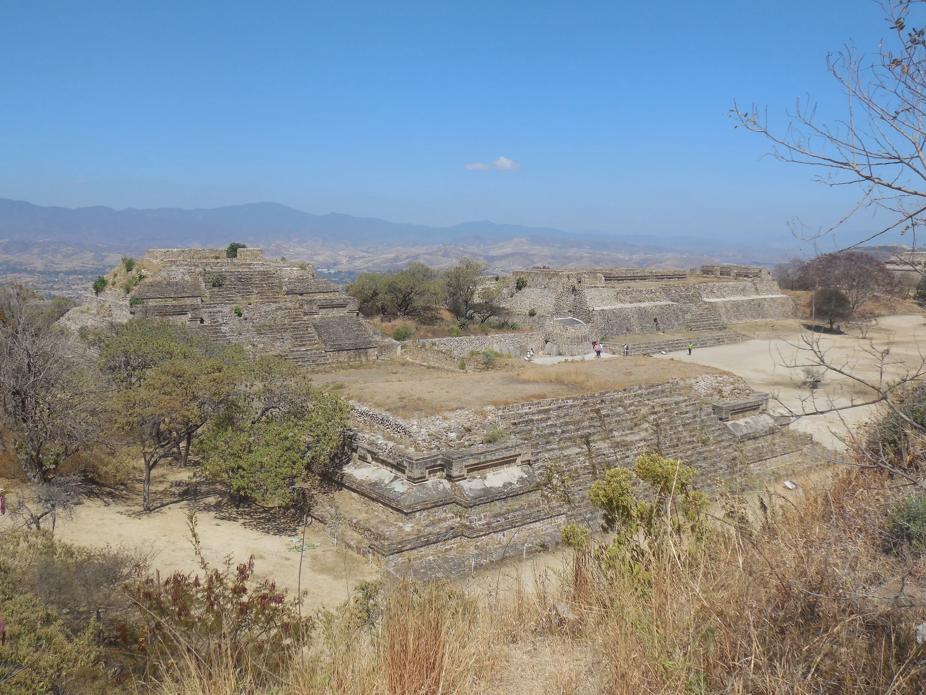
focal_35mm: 34
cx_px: 463
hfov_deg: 54.0
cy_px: 348
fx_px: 910
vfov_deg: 41.8
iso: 125
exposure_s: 1/1600
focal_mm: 6
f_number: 3.9
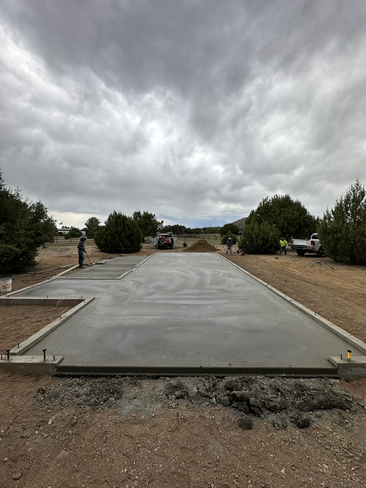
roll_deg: -0.6
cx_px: 183
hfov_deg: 85.7
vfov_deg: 102.1
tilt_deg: -2.2
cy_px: 244
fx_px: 197
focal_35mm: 14
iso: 50
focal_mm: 2.22
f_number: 2.2
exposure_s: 1/1366
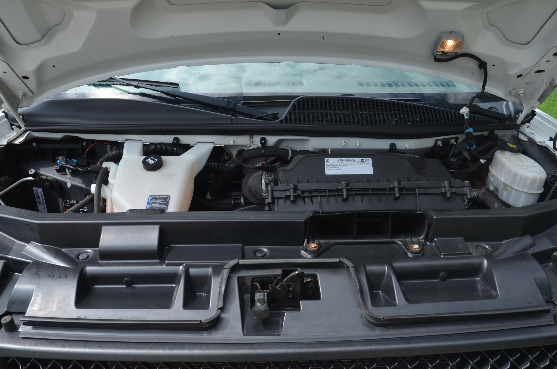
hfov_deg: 67.5
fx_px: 417
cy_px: 184
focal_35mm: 27
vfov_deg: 47.7
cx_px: 278
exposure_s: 1/200
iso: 200
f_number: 7.1
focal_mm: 18
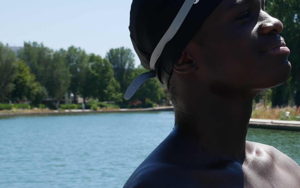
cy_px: 157
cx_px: 315
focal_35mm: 119
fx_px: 973
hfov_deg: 17.1
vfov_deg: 11.0
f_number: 8
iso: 200
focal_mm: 22
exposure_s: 1/320
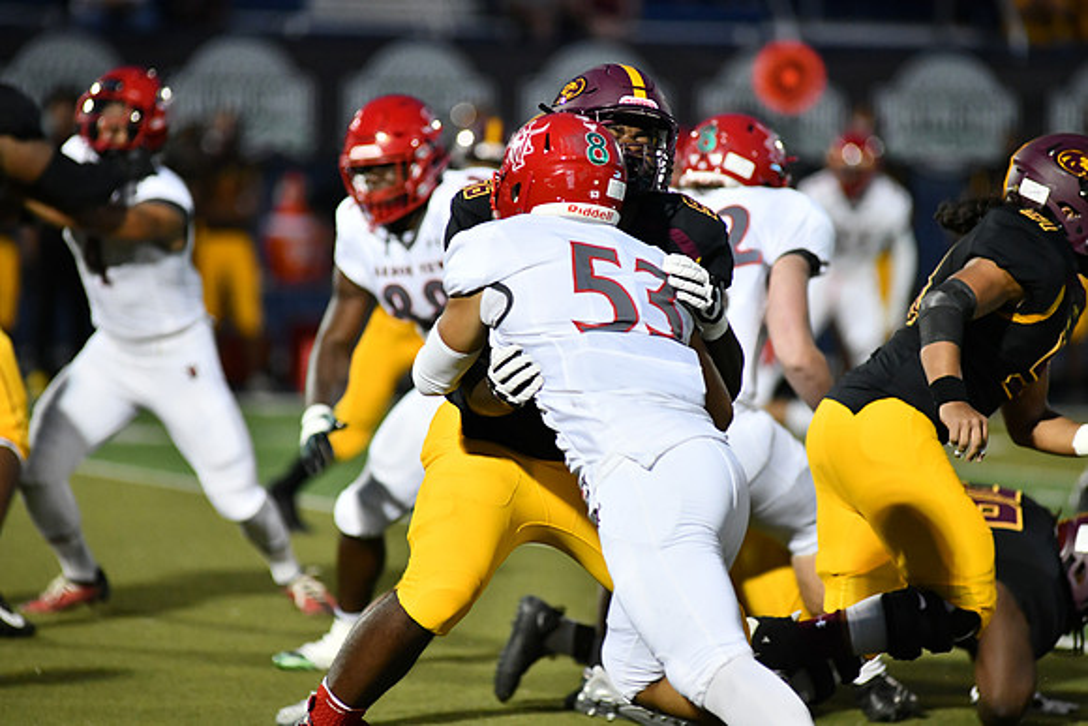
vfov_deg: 4.6
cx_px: 544
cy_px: 363
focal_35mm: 300
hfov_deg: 6.9
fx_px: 9068
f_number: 4
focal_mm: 300
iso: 5000
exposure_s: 1/1250
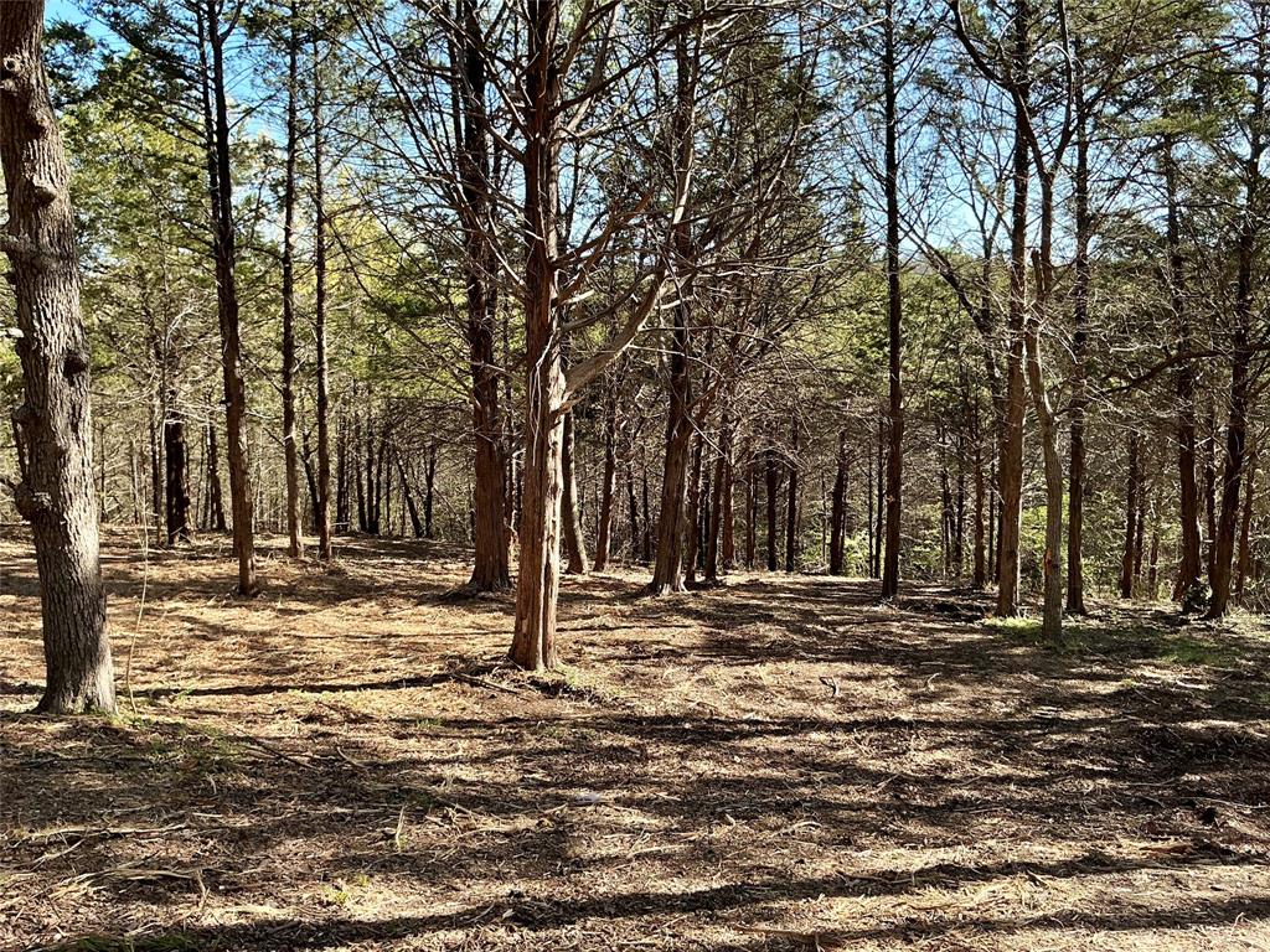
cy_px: 476
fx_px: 1027
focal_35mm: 28
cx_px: 635
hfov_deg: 63.4
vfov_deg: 49.7
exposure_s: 1/276
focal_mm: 3
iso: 25
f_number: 1.8
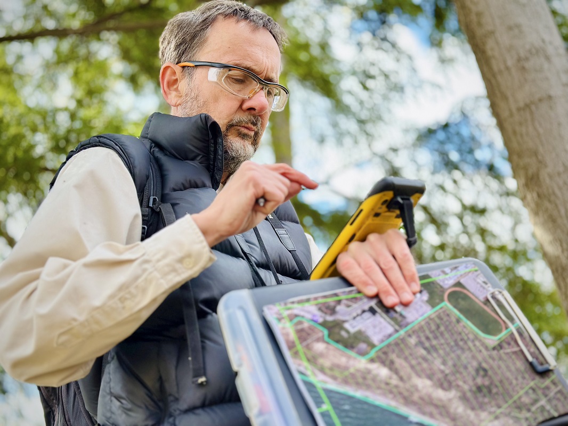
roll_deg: +16.3
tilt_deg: +27.5
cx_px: 284
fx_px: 788
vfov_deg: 30.3
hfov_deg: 39.6
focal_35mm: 48
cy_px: 213
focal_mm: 6.86
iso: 80
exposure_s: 1/729
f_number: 1.78
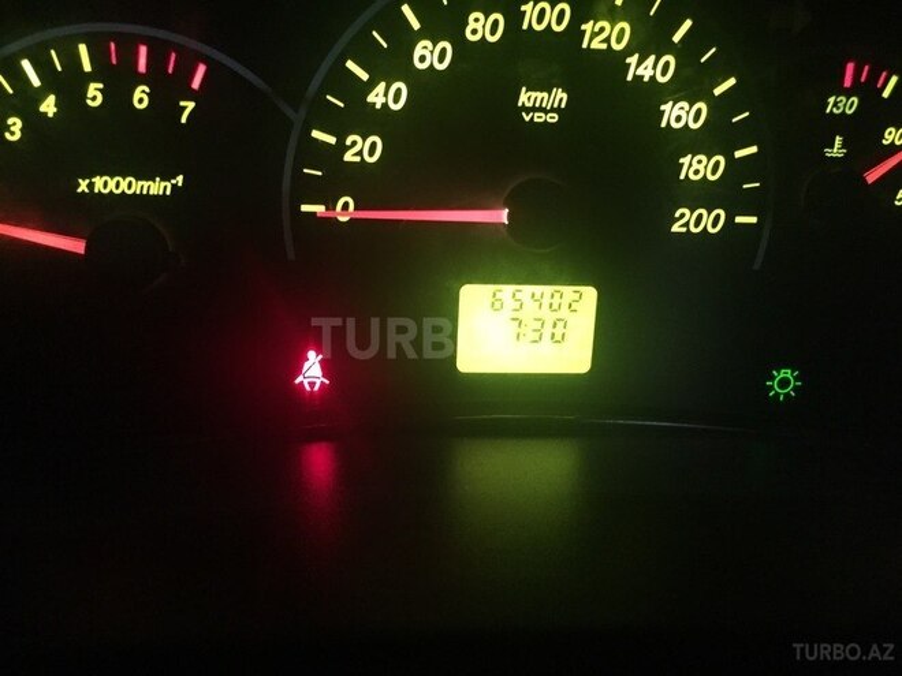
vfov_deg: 48.2
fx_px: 756
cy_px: 338
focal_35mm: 29
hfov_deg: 61.7
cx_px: 451
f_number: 2.2
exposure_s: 1/17
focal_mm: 4.15
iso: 800
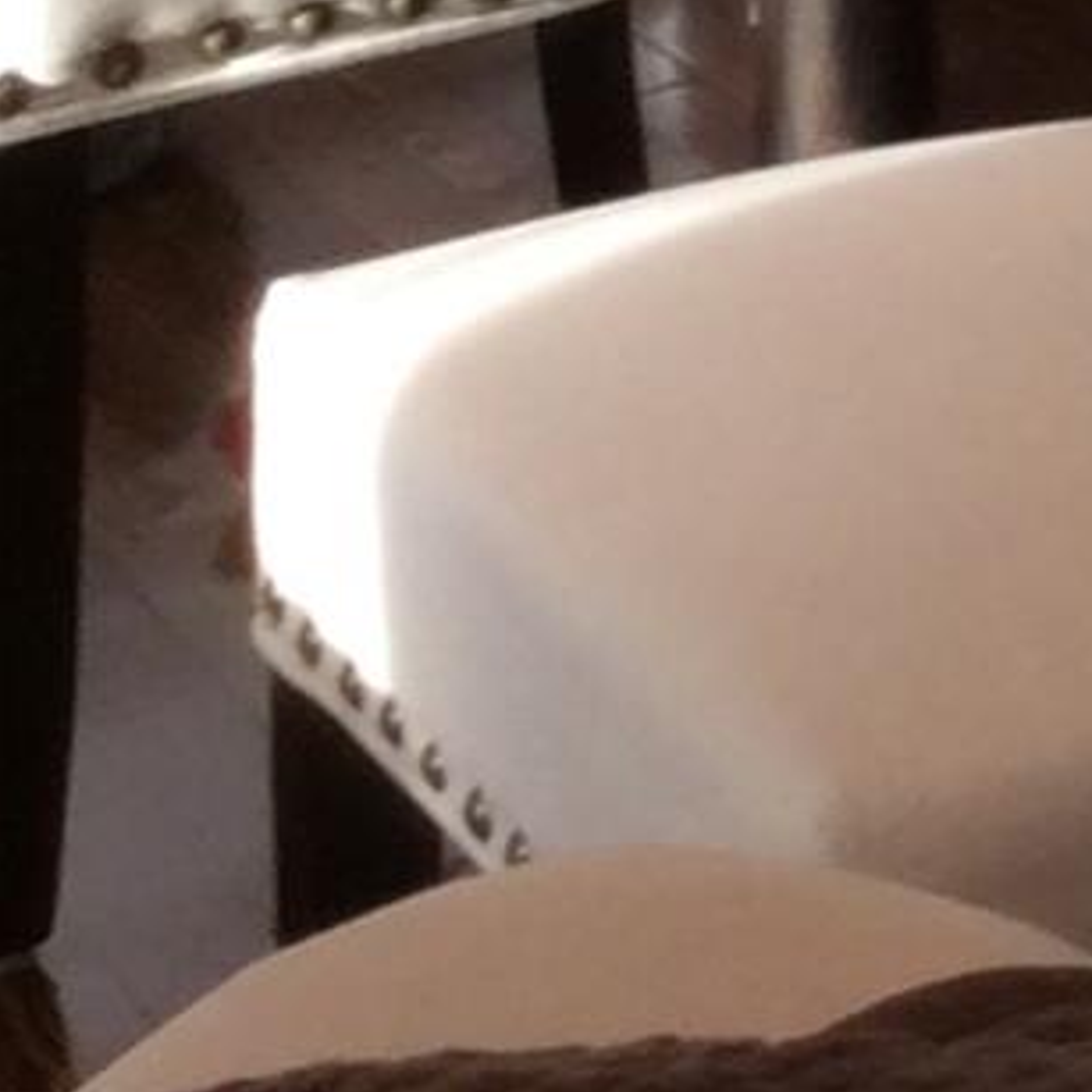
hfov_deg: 7.8
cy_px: -1617
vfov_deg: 8.2
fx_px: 6924
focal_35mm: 194
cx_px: 3237
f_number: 2.4
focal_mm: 3.3
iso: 40
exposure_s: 1/24
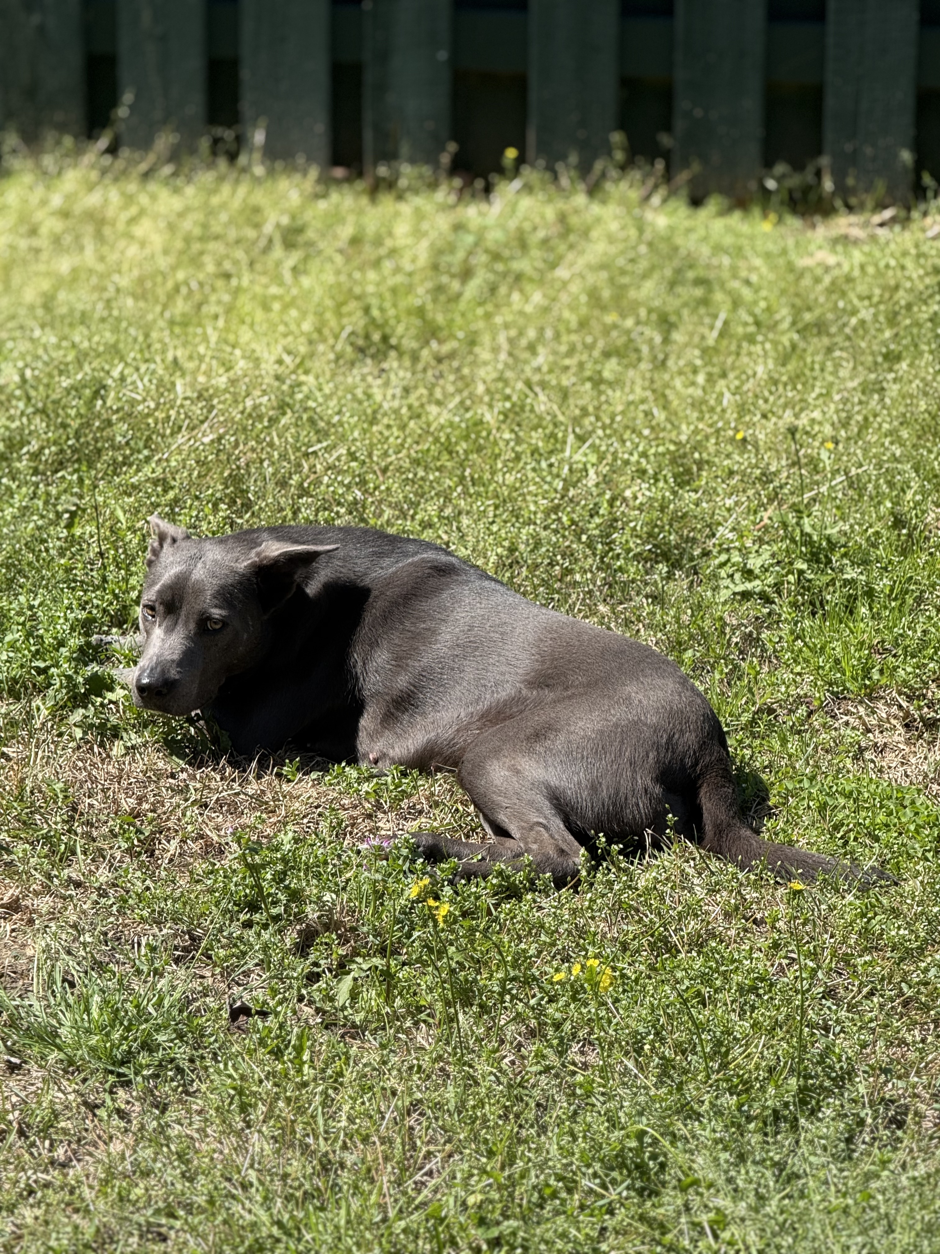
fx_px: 4345
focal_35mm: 120
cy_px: 627
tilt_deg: -17.3
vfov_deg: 16.4
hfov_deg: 12.3
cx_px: 470
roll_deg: -0.1
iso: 50
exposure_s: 1/586
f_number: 2.8
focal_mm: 15.66
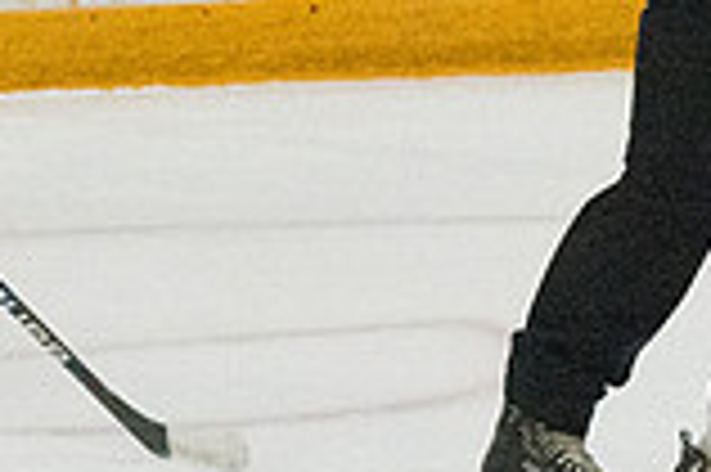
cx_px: 1089
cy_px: 184
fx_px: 21702
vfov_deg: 1.2
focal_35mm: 1100
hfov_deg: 1.9
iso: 8000
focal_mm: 200
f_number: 5
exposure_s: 1/1600
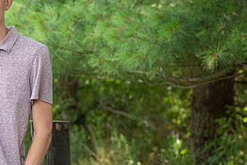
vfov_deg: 5.9
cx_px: 20
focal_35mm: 232
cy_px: 94
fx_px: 1593
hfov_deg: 8.8
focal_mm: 122
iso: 500
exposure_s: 1/200
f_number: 6.3
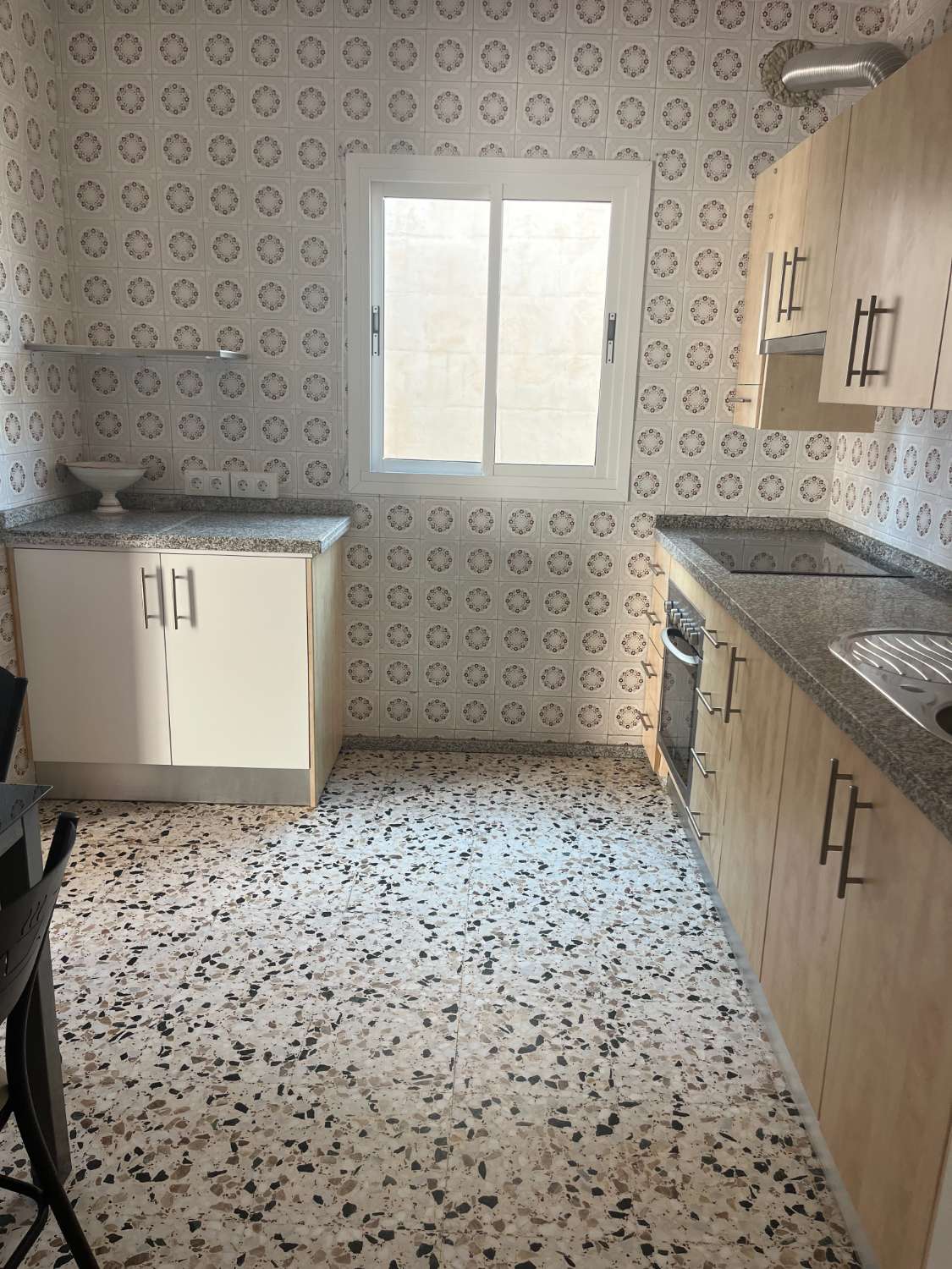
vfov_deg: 67.3
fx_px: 953
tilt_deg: -14.7
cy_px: 634
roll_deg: -1.7
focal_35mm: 26
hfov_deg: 53.1
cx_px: 476
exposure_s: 1/127
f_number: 1.6
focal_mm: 5.1
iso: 64
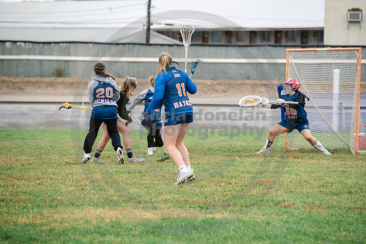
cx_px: 183
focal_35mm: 195
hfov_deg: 10.5
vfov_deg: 7.0
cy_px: 122
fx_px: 1983
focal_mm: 195
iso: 400
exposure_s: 1/1250
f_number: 4.5
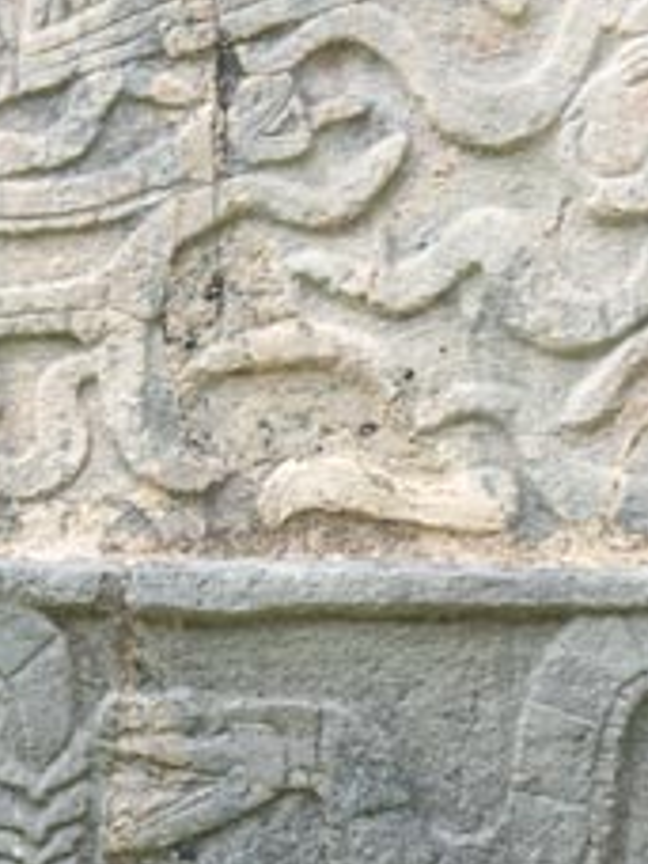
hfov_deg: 6.9
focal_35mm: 215
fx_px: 5366
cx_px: 546
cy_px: 186
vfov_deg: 9.2
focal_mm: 85
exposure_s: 1/1000
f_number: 2.2
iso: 250
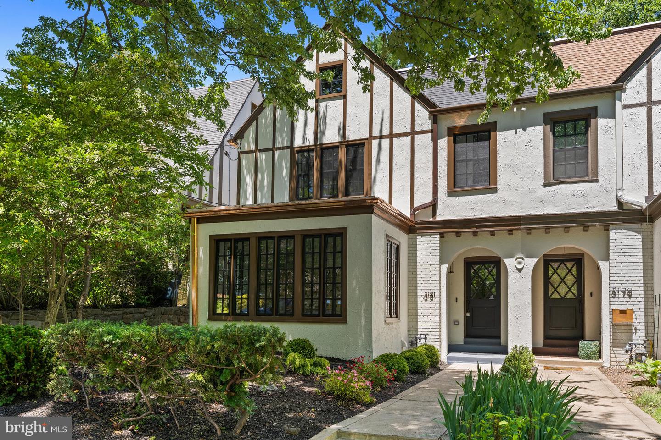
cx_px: 330
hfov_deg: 73.7
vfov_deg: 53.1
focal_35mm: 24
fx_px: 441
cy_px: 220
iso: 200
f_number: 5.6
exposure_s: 1/30
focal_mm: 24
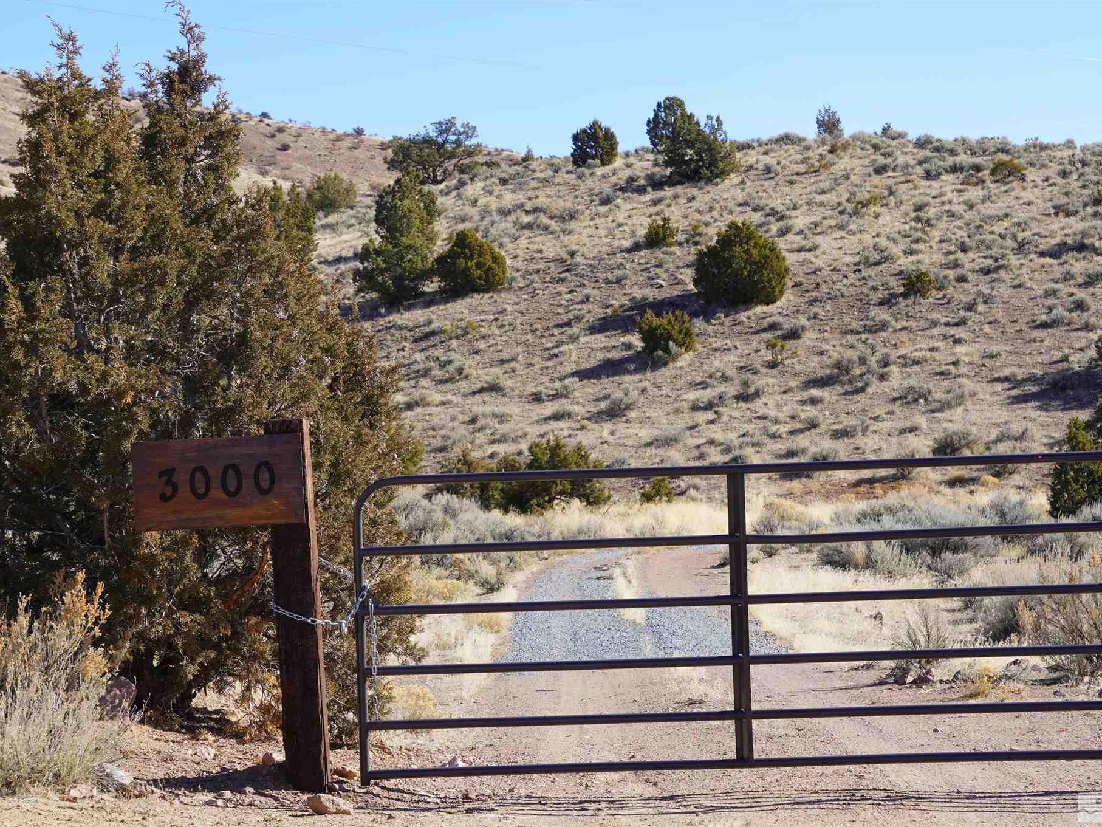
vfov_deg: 16.5
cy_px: 413
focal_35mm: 90
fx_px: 2851
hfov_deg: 21.9
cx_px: 574
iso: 100
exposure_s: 1/160
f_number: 8
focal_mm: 55
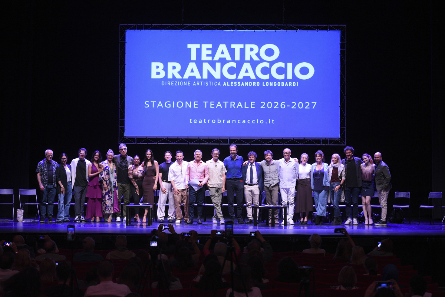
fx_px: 1014
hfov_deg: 24.8
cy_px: 148
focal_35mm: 82
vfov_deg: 16.7
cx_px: 222
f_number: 5
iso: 2200
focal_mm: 82
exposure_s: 1/100
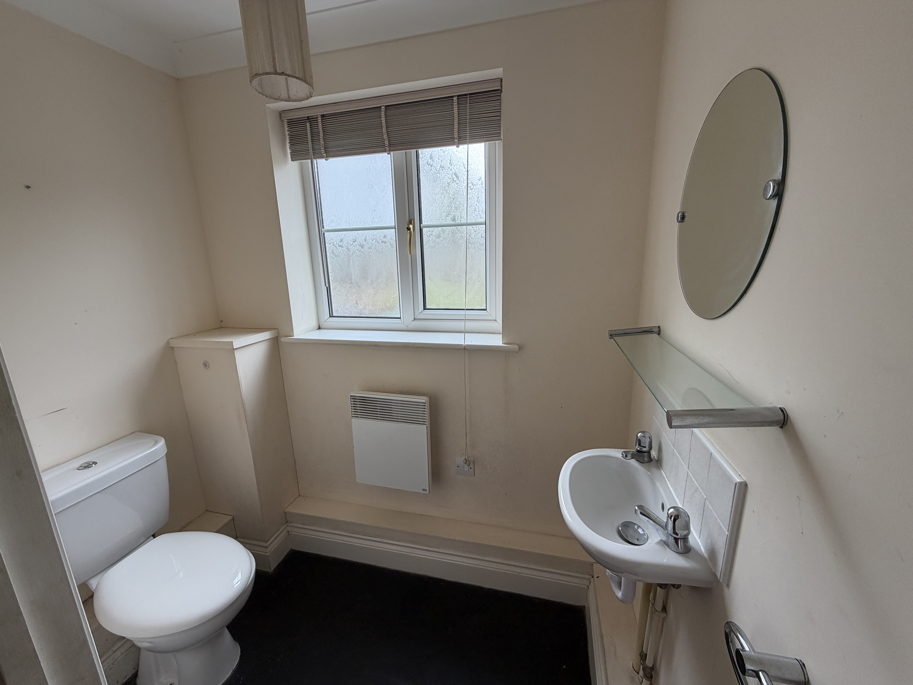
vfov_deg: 85.7
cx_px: 456
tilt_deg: -13.2
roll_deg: +1.2
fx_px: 369
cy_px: 342
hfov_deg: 102.1
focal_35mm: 14
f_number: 2.2
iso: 100
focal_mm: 2.22
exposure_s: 1/121
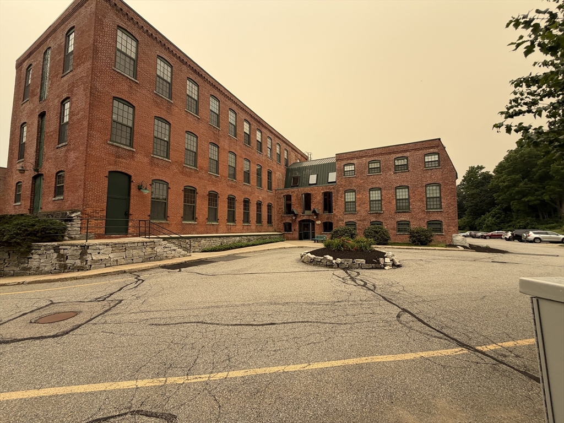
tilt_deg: +5.9
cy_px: 212
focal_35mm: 14
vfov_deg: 85.7
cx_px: 282
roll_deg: +0.4
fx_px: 228
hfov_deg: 102.1
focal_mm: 2.22
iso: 40
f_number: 2.2
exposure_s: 1/514
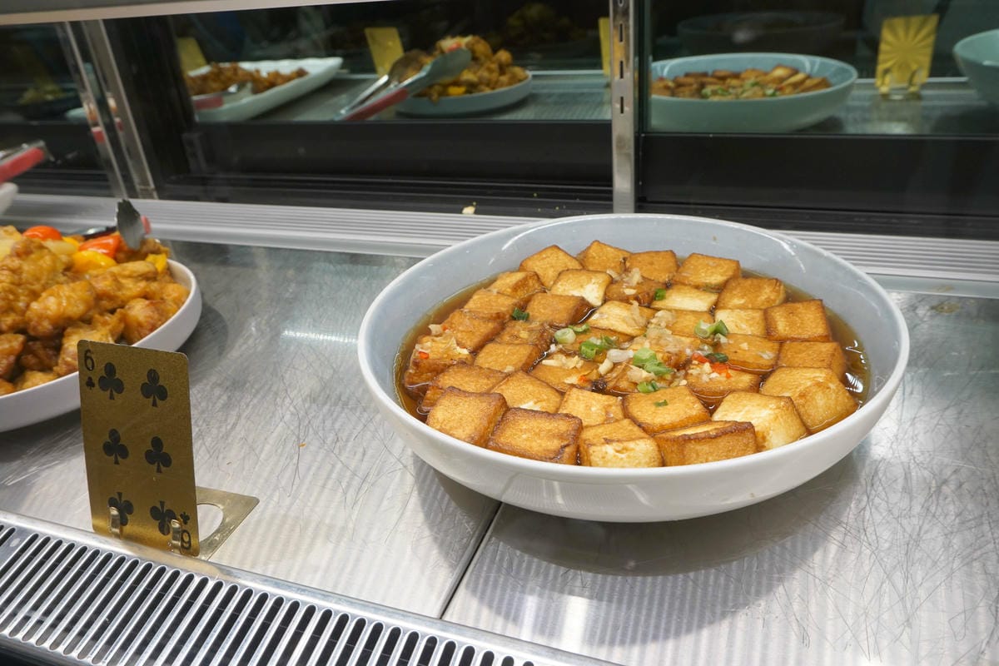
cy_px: 333
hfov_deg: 67.4
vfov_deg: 47.9
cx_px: 500
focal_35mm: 27
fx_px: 749
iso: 640
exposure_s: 1/60
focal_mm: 18
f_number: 8
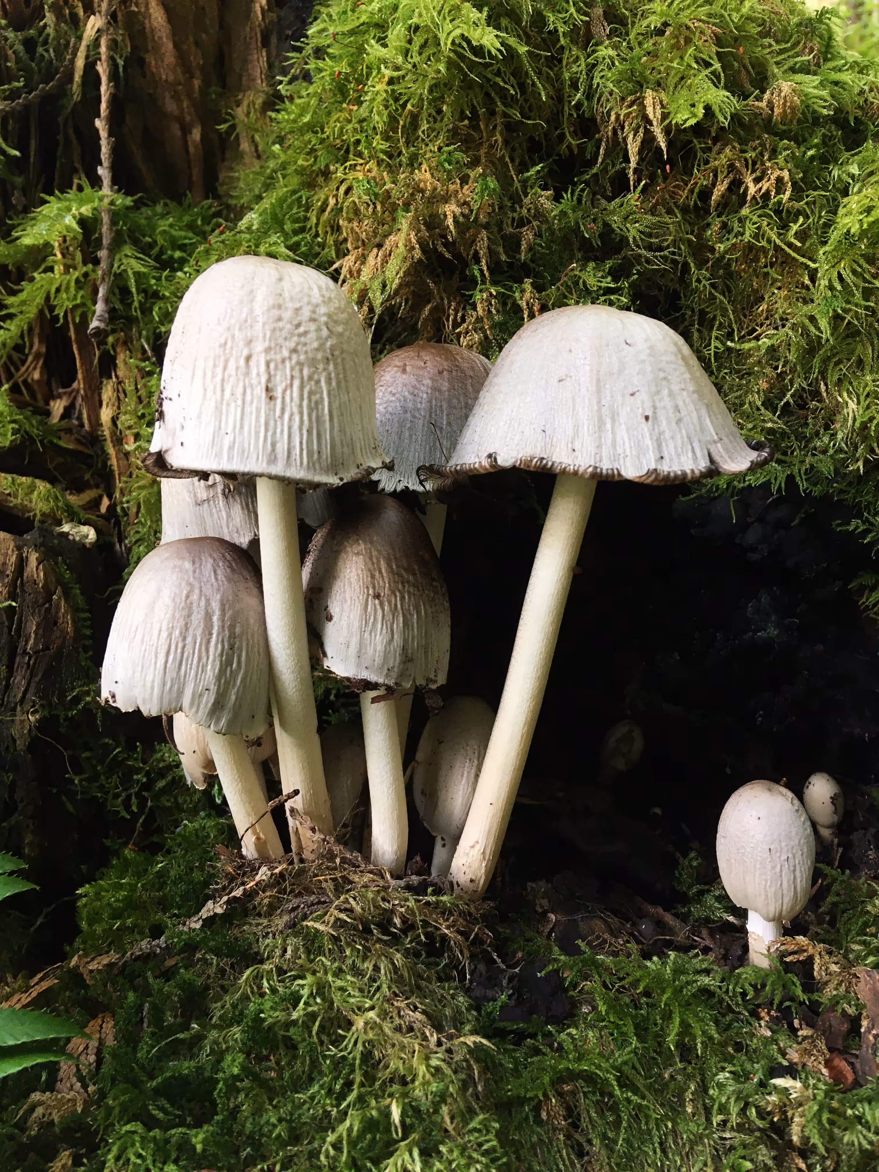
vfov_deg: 61.7
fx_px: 982
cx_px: 440
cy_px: 586
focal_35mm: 29
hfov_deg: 48.2
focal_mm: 4.15
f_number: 2.2
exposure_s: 1/30
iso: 50
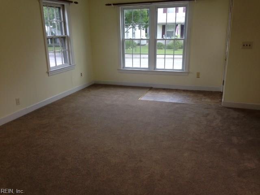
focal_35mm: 33
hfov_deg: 55.4
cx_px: 130
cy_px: 98
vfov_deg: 42.9
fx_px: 248
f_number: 2.4
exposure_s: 1/120
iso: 64
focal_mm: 4.12
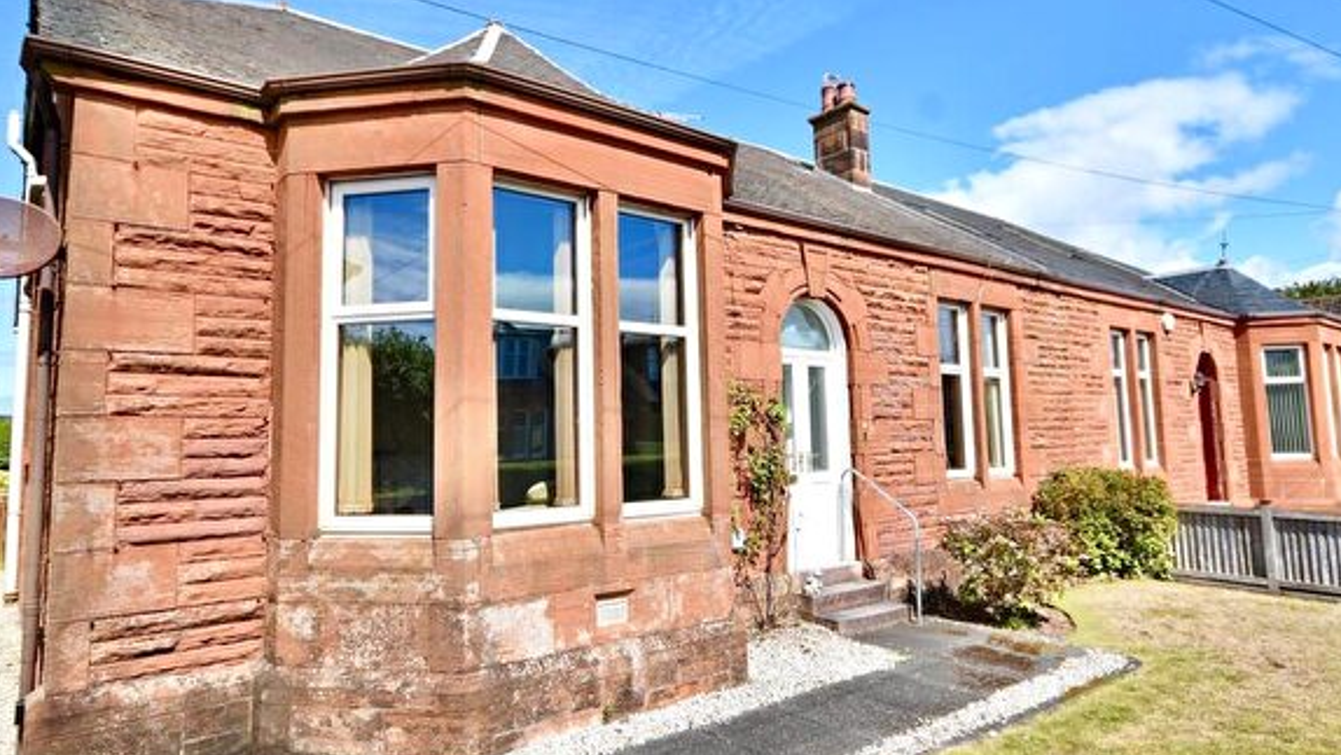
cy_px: 352
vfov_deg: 49.5
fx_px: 818
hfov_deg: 78.7
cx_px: 649
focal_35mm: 23
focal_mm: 12
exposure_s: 1/320
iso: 100
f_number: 6.3
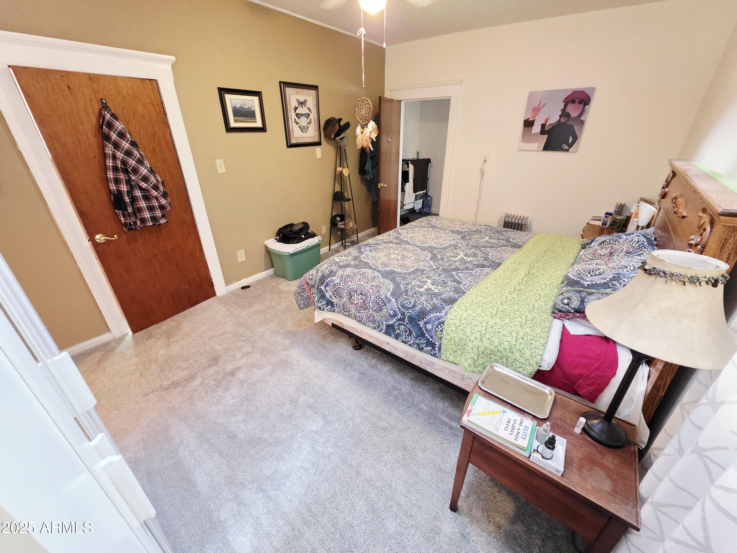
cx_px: 368
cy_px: 276
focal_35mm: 13
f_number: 1.9
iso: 1250
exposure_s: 1/60.2
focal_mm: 2.2
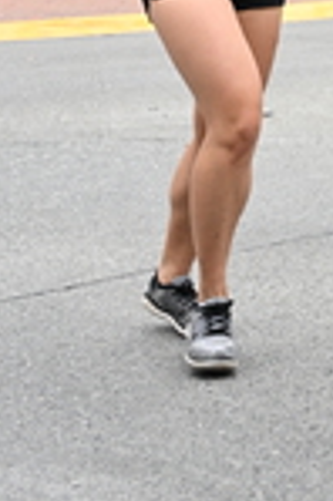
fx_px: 2003
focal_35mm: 144
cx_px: 466
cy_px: -205
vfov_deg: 13.6
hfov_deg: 9.3
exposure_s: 1/800
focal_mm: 39
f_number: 4
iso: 1600
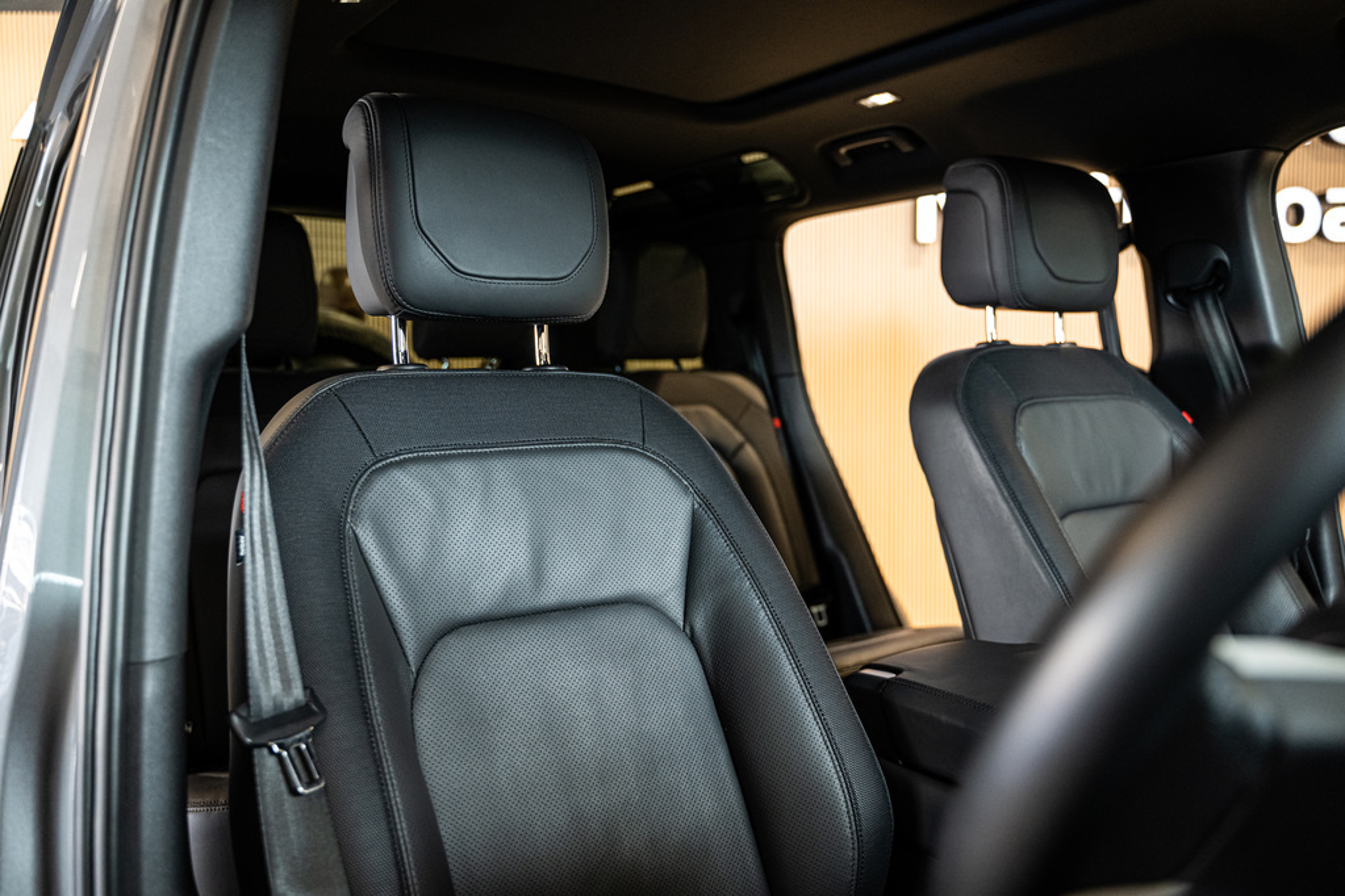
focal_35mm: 28
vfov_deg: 46.4
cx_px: 672
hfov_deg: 65.5
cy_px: 448
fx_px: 1046
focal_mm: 28
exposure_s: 1/125
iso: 1600
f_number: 2.8
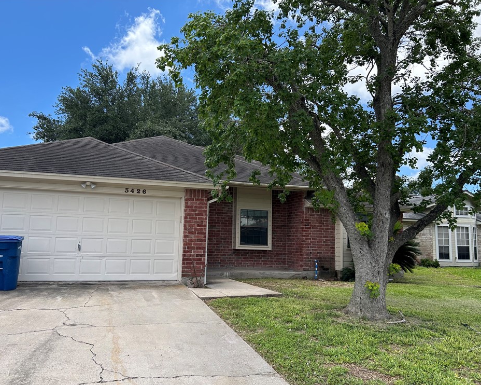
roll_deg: -1.0
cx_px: 220
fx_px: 399
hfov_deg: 62.1
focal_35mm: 28
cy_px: 194
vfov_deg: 51.5
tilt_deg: +6.2
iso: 50
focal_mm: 5.7
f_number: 1.5
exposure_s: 1/1972
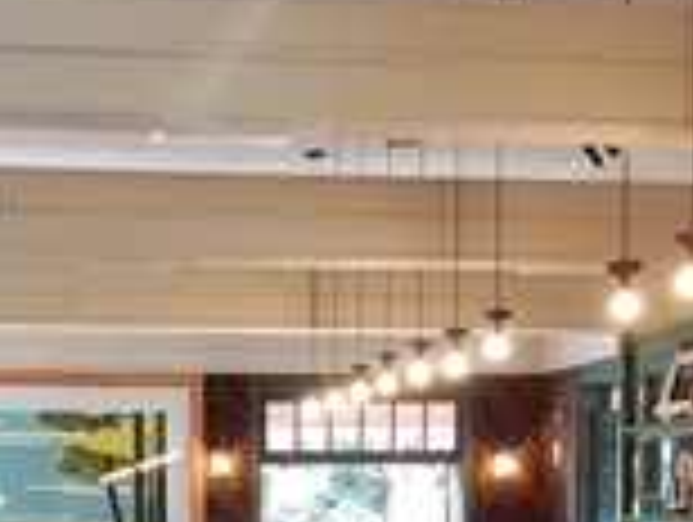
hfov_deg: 23.8
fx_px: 1624
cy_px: 670
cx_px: 171
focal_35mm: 81
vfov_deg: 17.2
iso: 200
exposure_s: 1/60
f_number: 2.4
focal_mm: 4.3
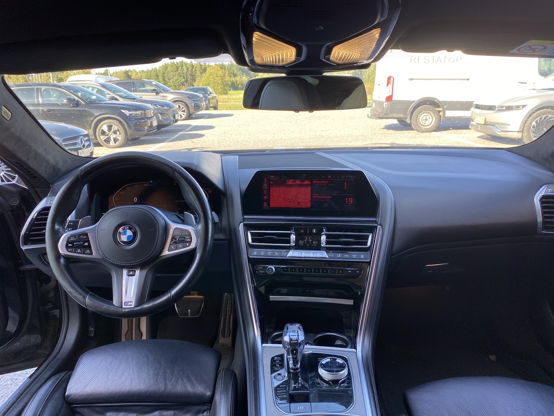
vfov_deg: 53.1
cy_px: 208
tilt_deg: -15.4
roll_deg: +0.7
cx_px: 277
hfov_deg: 67.3
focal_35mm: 26
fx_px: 416
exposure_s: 1/122
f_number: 1.8
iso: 32
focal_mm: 4.25
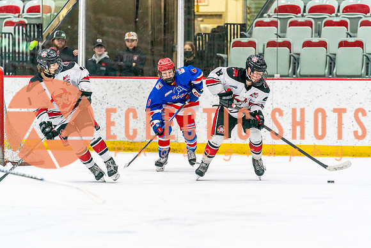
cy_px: 124
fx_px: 2309
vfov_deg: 6.1
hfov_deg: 9.2
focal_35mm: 224
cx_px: 194
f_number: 2.8
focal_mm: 200
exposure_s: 1/1250
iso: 3200
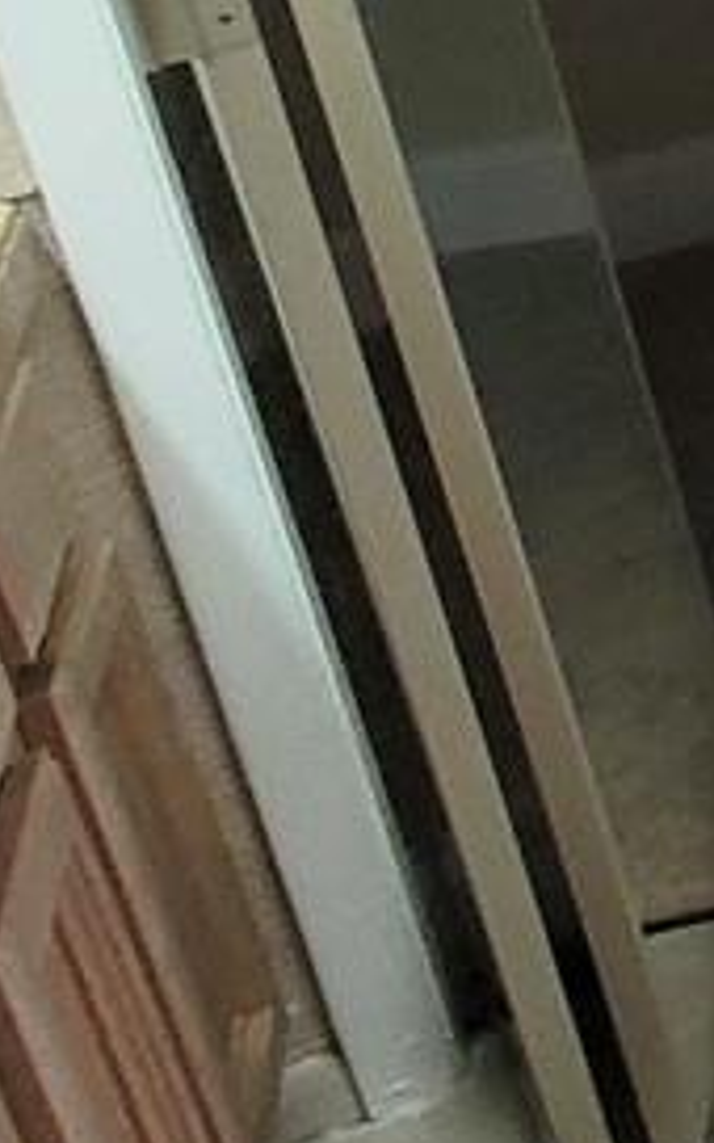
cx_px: 2806
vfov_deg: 22.6
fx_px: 2522
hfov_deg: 8.4
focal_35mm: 81
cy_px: -378
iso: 100
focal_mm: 1.74
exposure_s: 1/60
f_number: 2.2
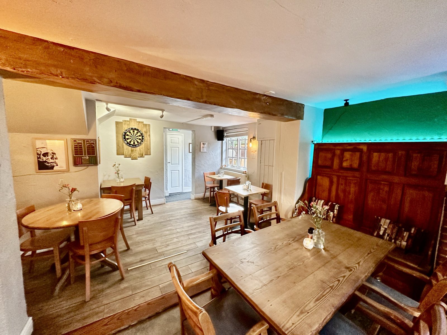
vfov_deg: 85.7
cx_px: 224
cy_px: 168
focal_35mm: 14
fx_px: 181
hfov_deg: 102.1
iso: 320
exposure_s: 1/100
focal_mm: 2.22
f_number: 2.2
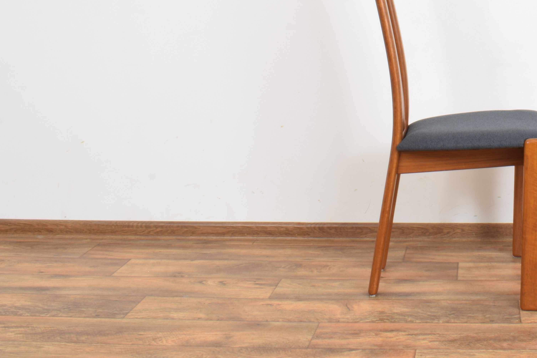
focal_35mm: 60
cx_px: 479
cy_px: 30
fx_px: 895
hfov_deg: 31.9
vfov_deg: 22.0
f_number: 25
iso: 100
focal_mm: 20
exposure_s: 4
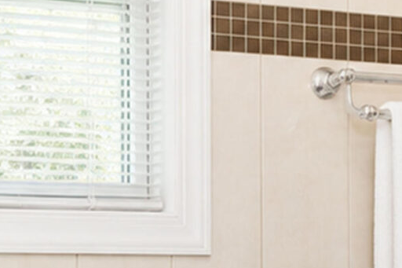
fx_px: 837
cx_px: -65
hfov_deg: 24.7
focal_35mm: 75
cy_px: 278
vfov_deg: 17.7
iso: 1250
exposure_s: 1/60
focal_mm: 10
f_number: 7.1
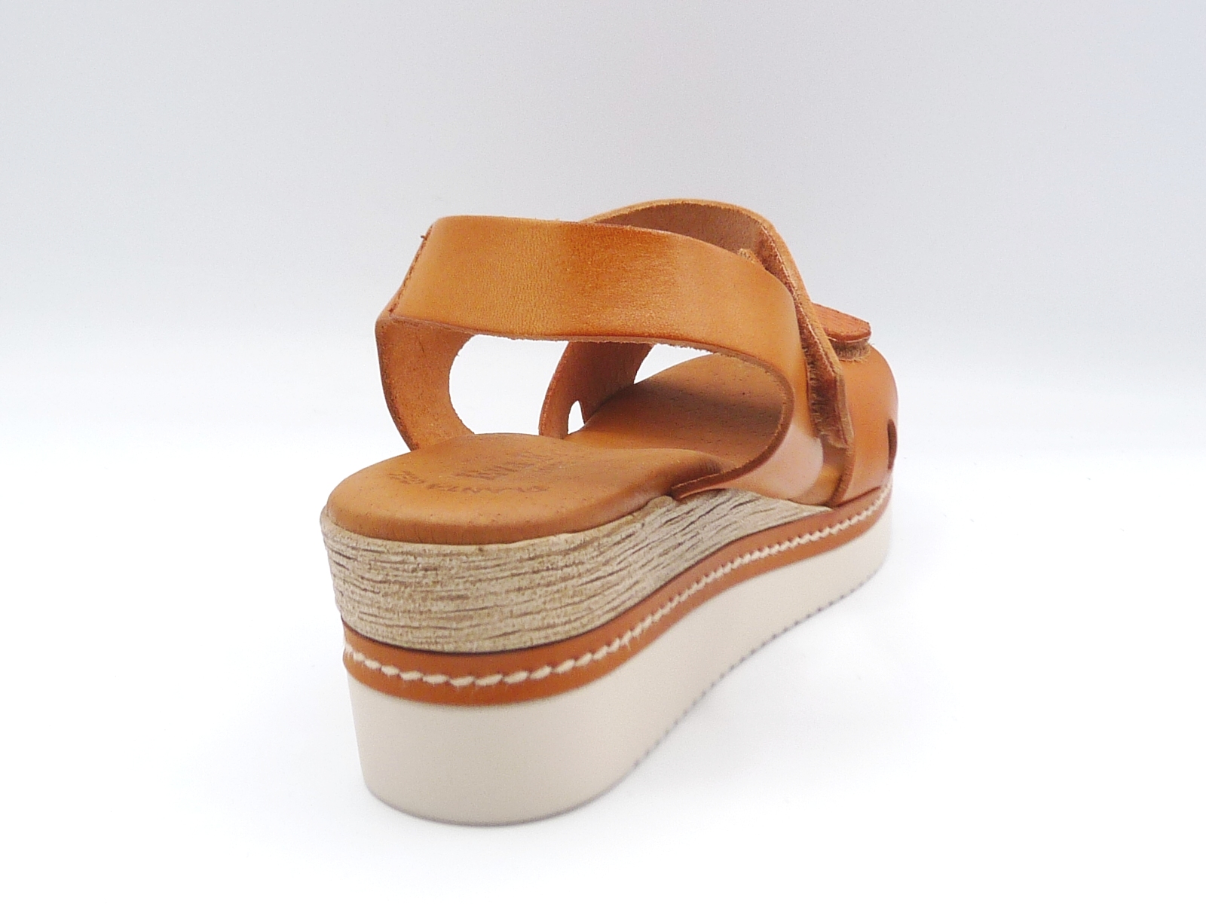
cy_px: 452
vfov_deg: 29.7
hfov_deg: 38.9
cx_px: 603
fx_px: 1707
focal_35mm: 49
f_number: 4
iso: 100
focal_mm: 4.8
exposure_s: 1/160
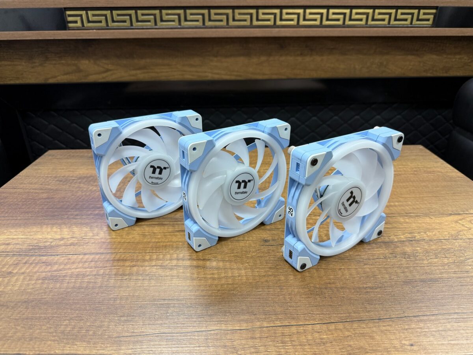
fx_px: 328
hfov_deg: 71.6
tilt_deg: -24.3
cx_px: 236
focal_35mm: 24
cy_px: 178
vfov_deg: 56.8
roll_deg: +0.7
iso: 160
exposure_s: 1/50
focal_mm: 6.76
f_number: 1.78
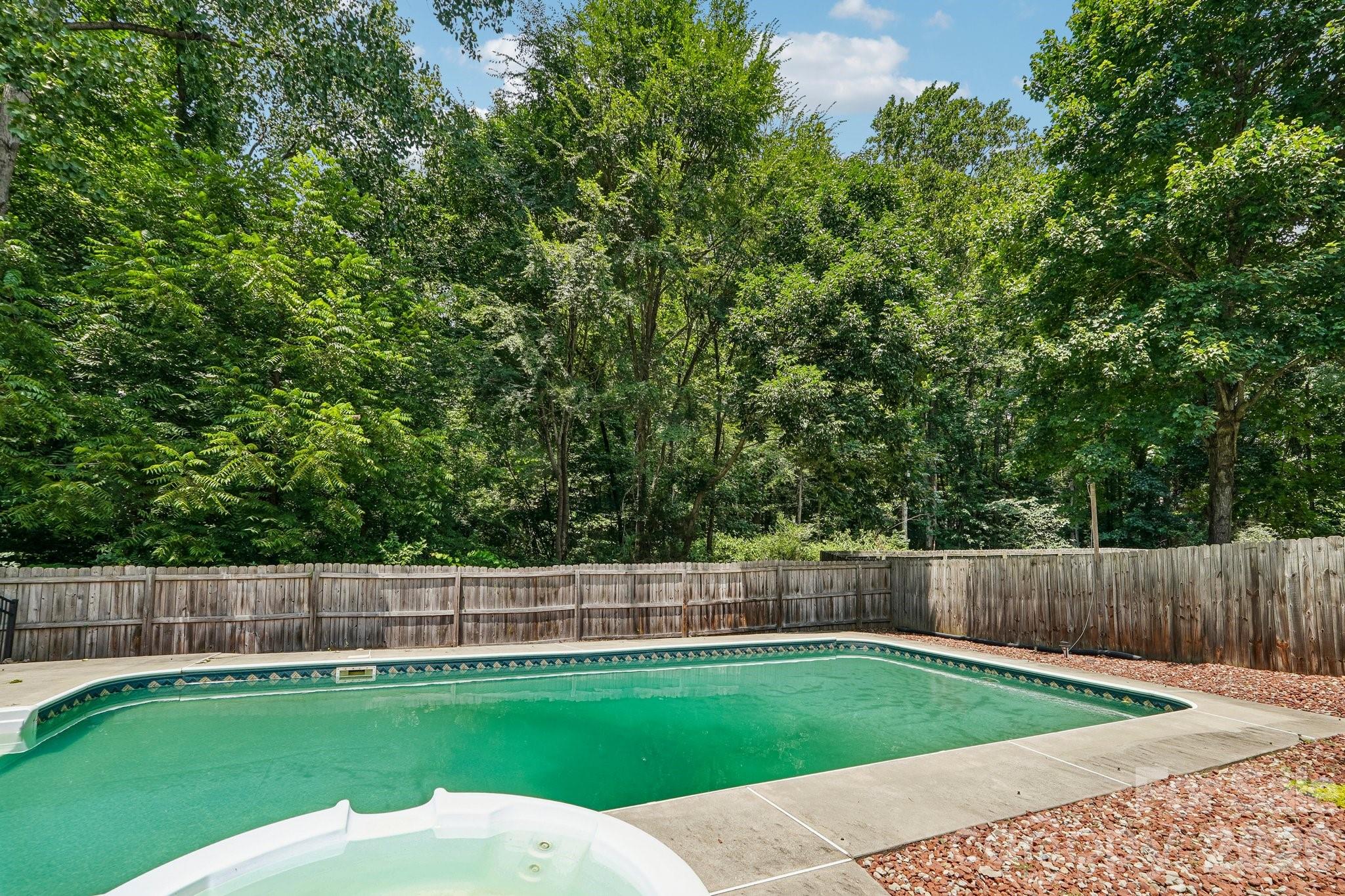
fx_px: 560
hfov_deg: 100.4
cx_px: 672
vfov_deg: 77.3
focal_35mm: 15
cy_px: 448
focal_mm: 10
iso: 100
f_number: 8
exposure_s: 1/60
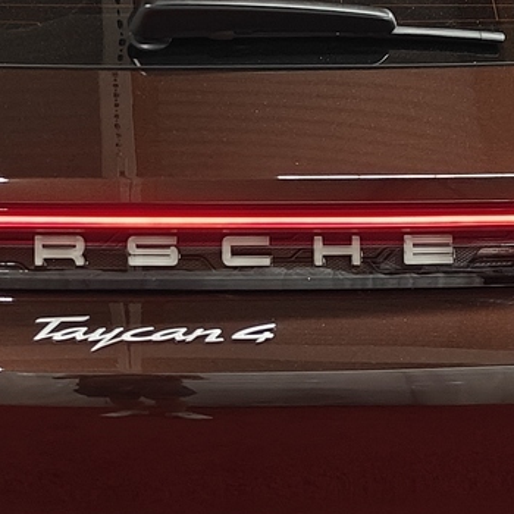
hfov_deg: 14.5
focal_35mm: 120
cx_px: 115
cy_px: 338
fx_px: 2016
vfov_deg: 14.5
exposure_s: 1/50
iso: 100
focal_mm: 5.59
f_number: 1.8
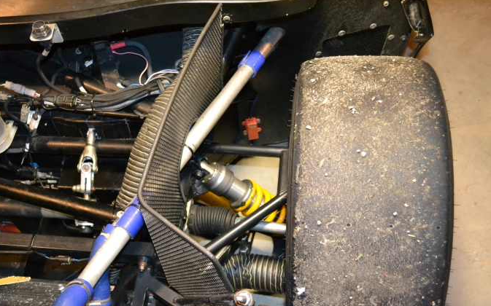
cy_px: 191
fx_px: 535
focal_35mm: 40
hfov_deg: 49.2
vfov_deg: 31.8
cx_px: 212
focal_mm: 22
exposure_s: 1/60
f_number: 4
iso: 3200
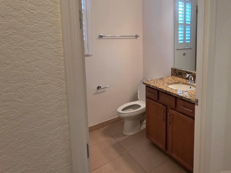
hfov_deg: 69.4
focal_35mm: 23
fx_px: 153
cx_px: 171
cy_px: 58
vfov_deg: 57.6
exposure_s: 1/60
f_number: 1.9
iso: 200
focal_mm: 2.2
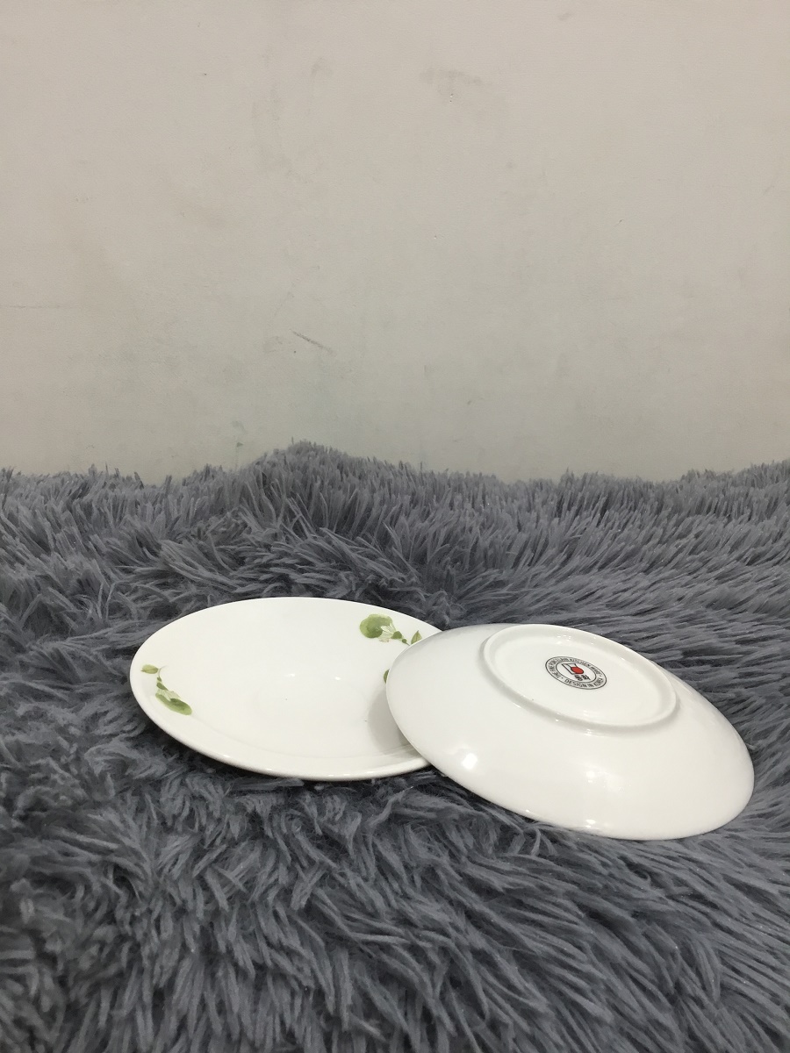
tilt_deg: -17.4
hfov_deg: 45.4
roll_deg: +1.0
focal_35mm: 31
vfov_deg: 58.4
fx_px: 943
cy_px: 526
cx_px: 395
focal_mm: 3.3
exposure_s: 1/33
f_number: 2.4
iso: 64
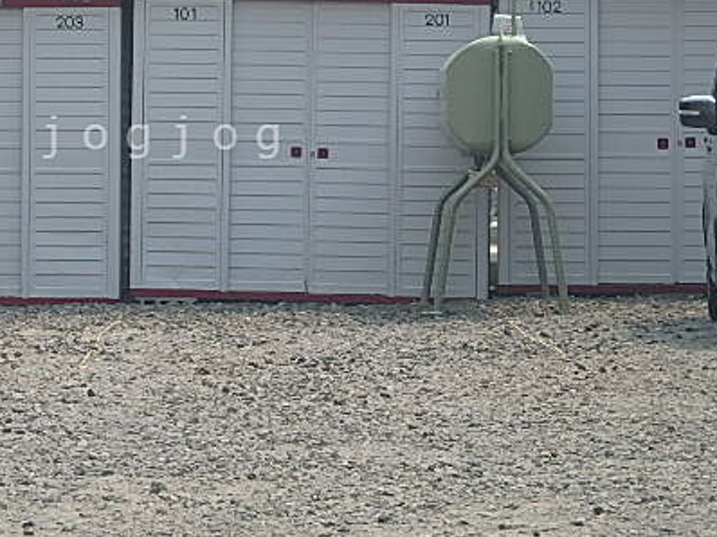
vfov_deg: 8.8
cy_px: 137
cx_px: 166
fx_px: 3498
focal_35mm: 169
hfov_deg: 11.7
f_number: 5.7
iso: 125
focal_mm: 18.7
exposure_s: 1/400
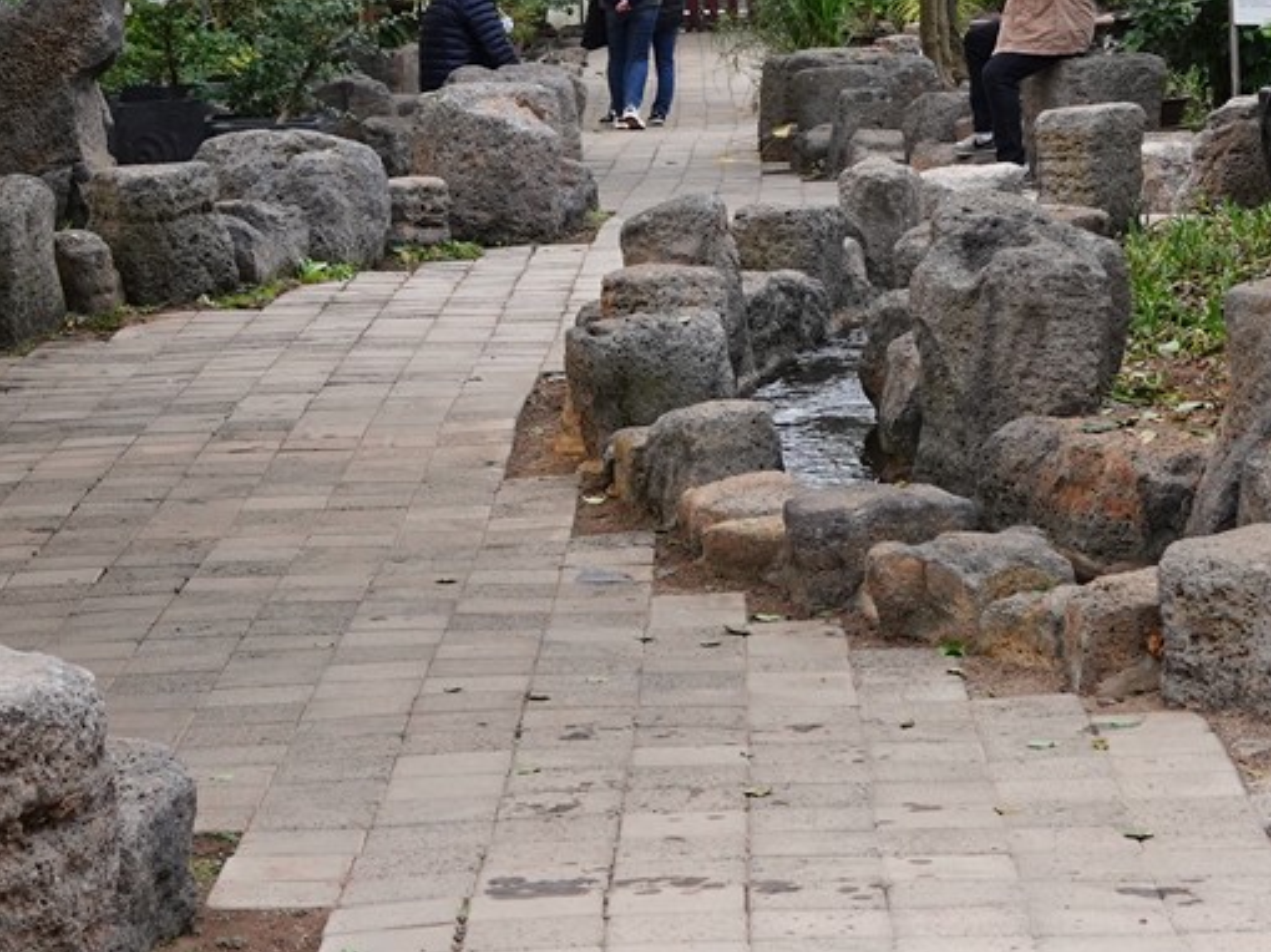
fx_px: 4844
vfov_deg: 11.1
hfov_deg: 14.9
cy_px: -32
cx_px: 733
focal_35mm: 132
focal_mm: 35
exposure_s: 1/100
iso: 1000
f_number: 5.6
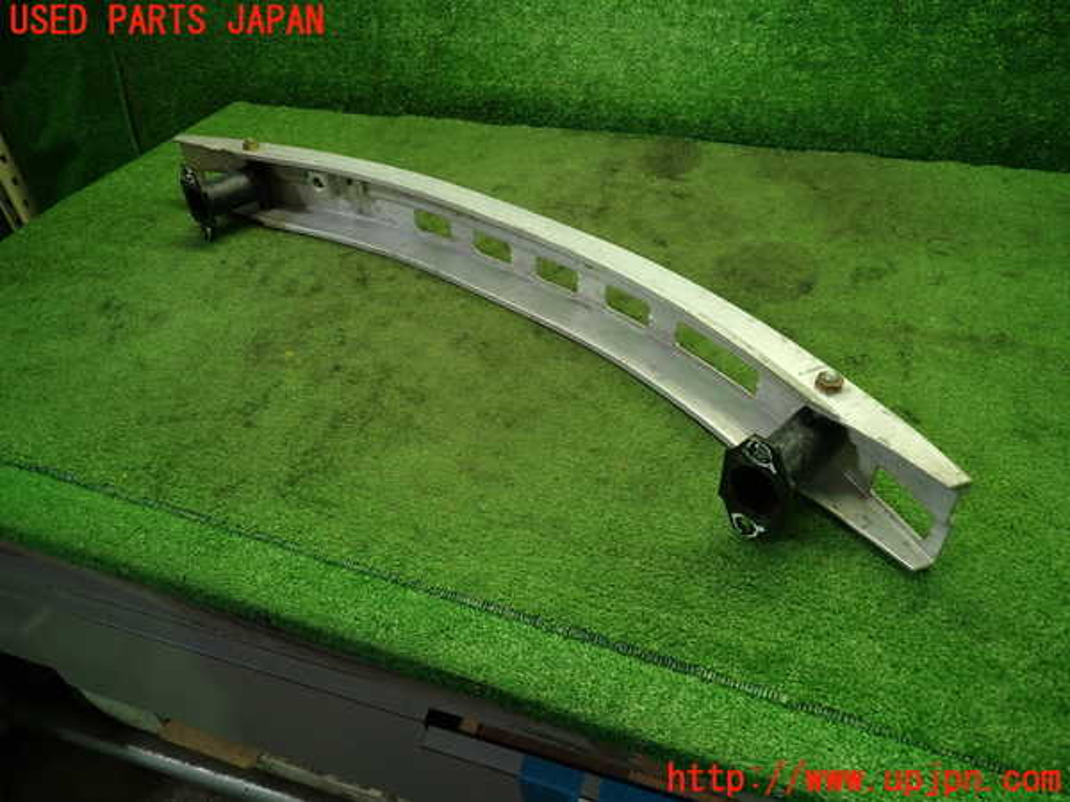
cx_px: 535
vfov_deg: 54.9
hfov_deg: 69.4
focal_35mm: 25
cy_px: 401
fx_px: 773
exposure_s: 1/60
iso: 200
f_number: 2
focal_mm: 4.5
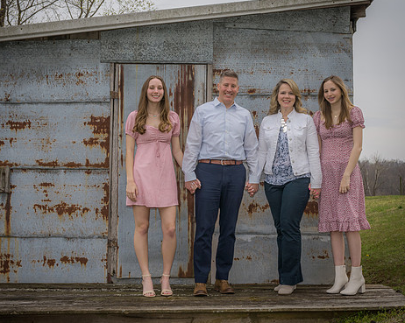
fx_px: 683
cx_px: 237
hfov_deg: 33.0
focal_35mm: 57
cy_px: 150
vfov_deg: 26.6
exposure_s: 1/250
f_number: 9.5
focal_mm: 27
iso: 140
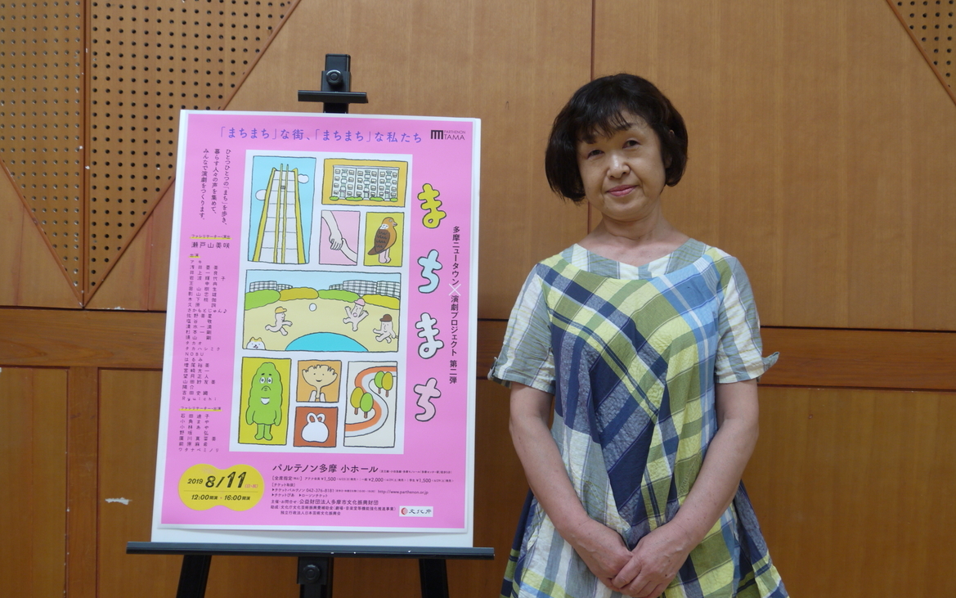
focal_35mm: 37
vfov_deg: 34.4
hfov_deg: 52.7
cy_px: 313
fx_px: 964
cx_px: 484
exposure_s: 1/30
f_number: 4.2
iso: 200
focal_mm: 17
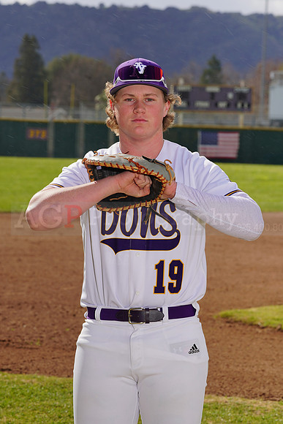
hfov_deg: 8.4
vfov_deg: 12.5
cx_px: 142
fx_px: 1933
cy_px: 212
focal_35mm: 164
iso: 100
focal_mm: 164
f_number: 11
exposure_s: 1/250
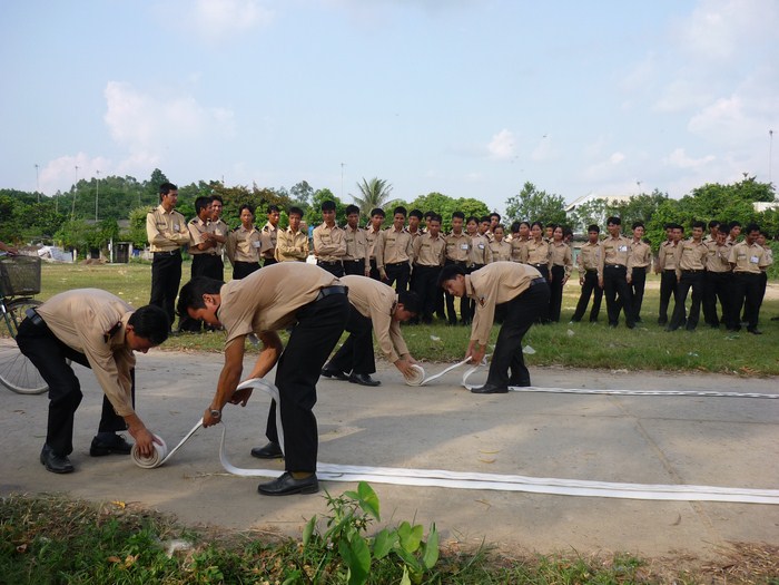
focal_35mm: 33
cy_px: 292
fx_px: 743
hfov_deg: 55.4
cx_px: 390
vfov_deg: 42.9
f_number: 2.8
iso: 100
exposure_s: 1/640
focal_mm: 5.5
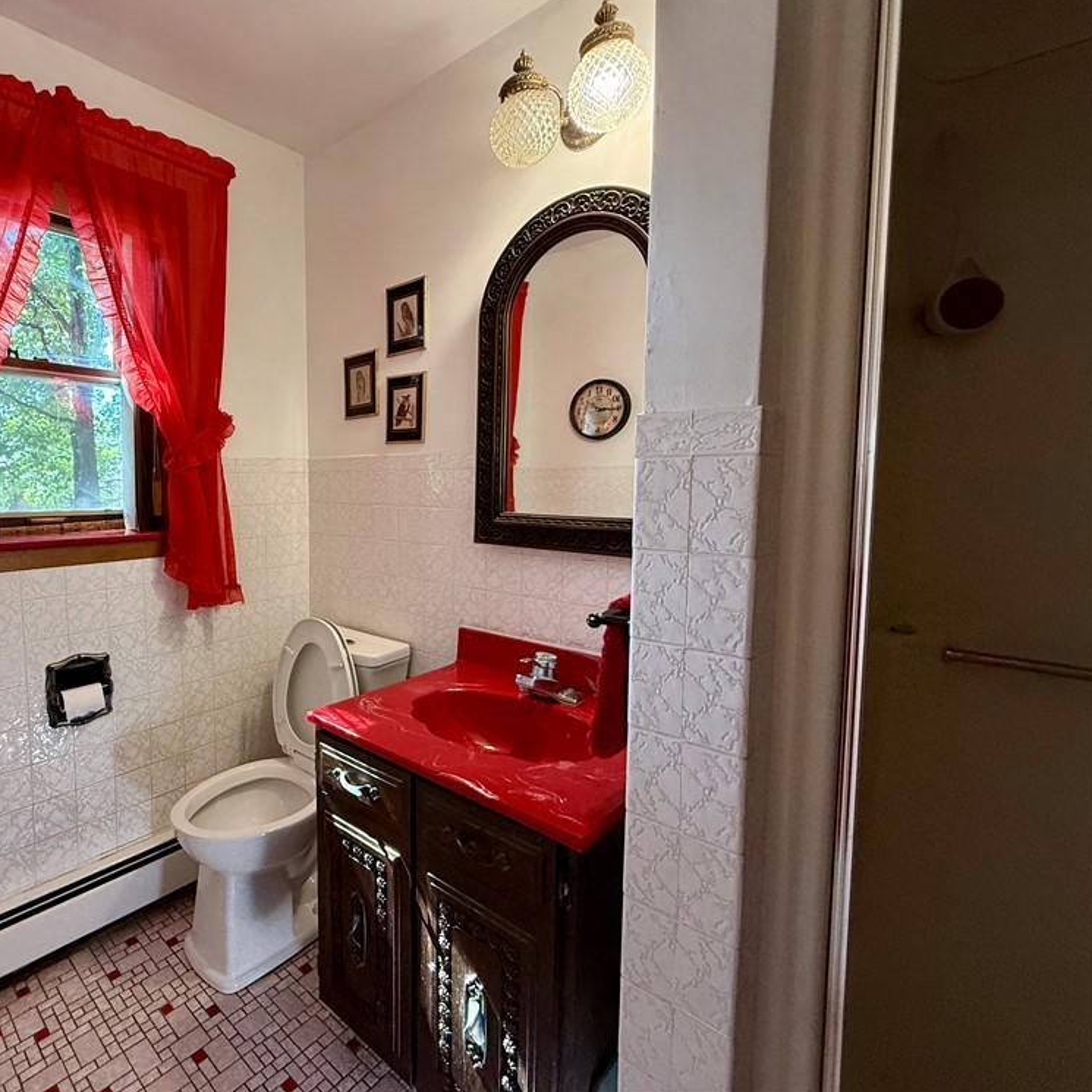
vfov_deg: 83.9
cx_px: 349
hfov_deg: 80.7
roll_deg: +0.1
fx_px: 607
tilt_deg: -5.2
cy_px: 531
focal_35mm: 17
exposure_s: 1/99
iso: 320
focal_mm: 2.22
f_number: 2.2
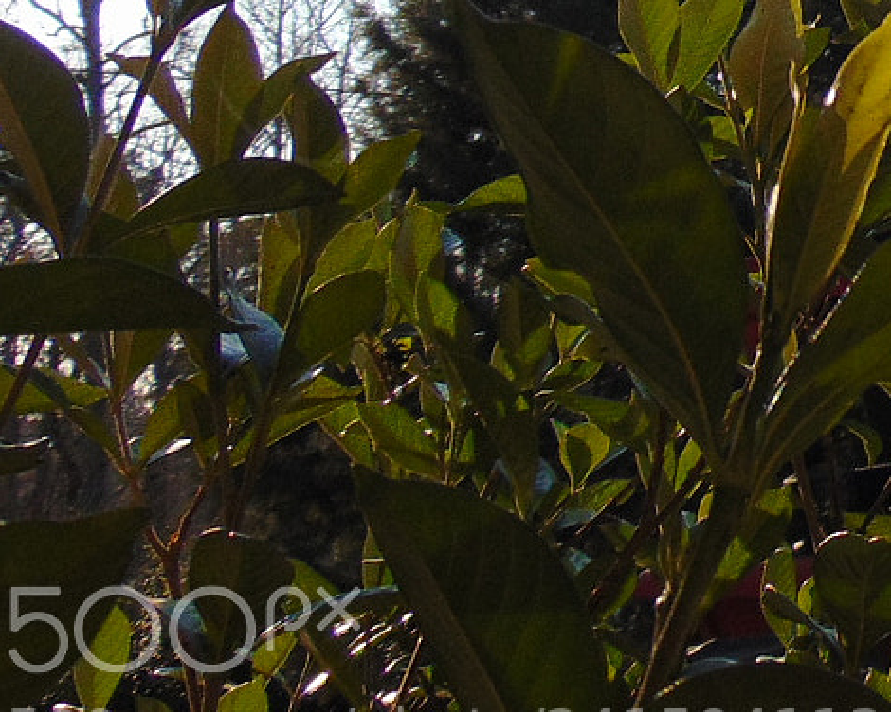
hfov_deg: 19.5
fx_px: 2189
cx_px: 1407
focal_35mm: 83
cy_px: -258
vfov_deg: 17.2
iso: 80
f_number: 7.7
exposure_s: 1/1000
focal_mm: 4.5
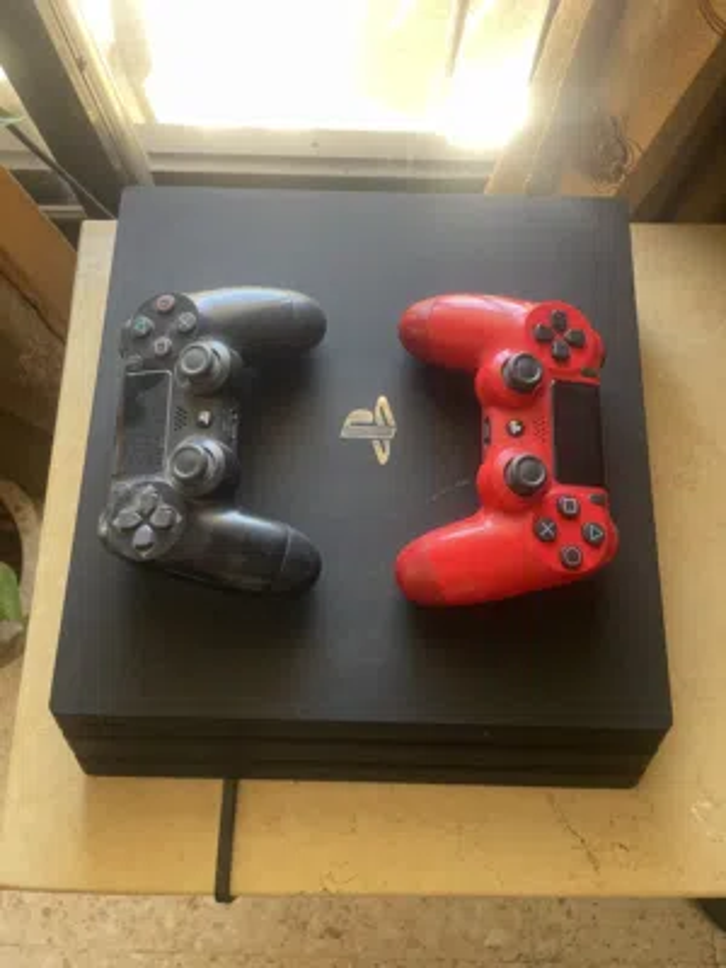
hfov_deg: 53.1
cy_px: 484
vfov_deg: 67.3
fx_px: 727
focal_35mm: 26
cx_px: 363
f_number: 1.6
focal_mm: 4.2
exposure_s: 1/98
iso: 125
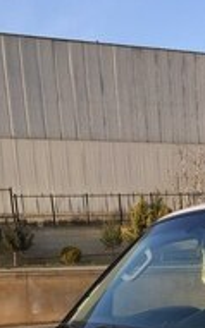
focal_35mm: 80
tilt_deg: -13.9
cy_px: 404
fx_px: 717
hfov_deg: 15.8
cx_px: 234
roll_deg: +1.6
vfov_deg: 23.4
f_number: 2.2
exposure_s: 1/746
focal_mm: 4.15
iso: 32
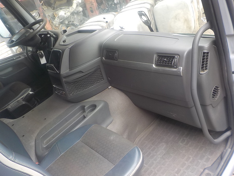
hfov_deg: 60.0
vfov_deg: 46.8
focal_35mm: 30
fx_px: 203
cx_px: 117
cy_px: 88
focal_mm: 4.1
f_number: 3.3
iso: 125
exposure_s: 1/30
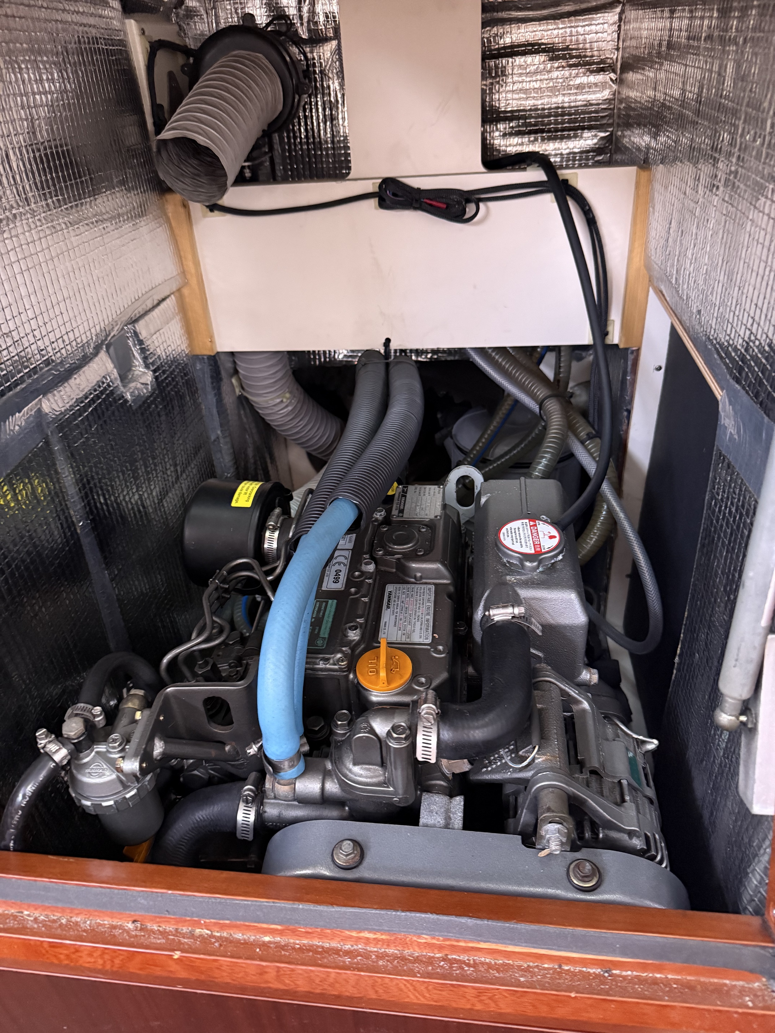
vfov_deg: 71.6
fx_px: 716
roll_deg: +5.1
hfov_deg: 56.8
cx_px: 388
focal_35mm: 24
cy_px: 516
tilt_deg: -32.0
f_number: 1.78
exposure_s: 1/40
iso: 1000
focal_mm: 6.76
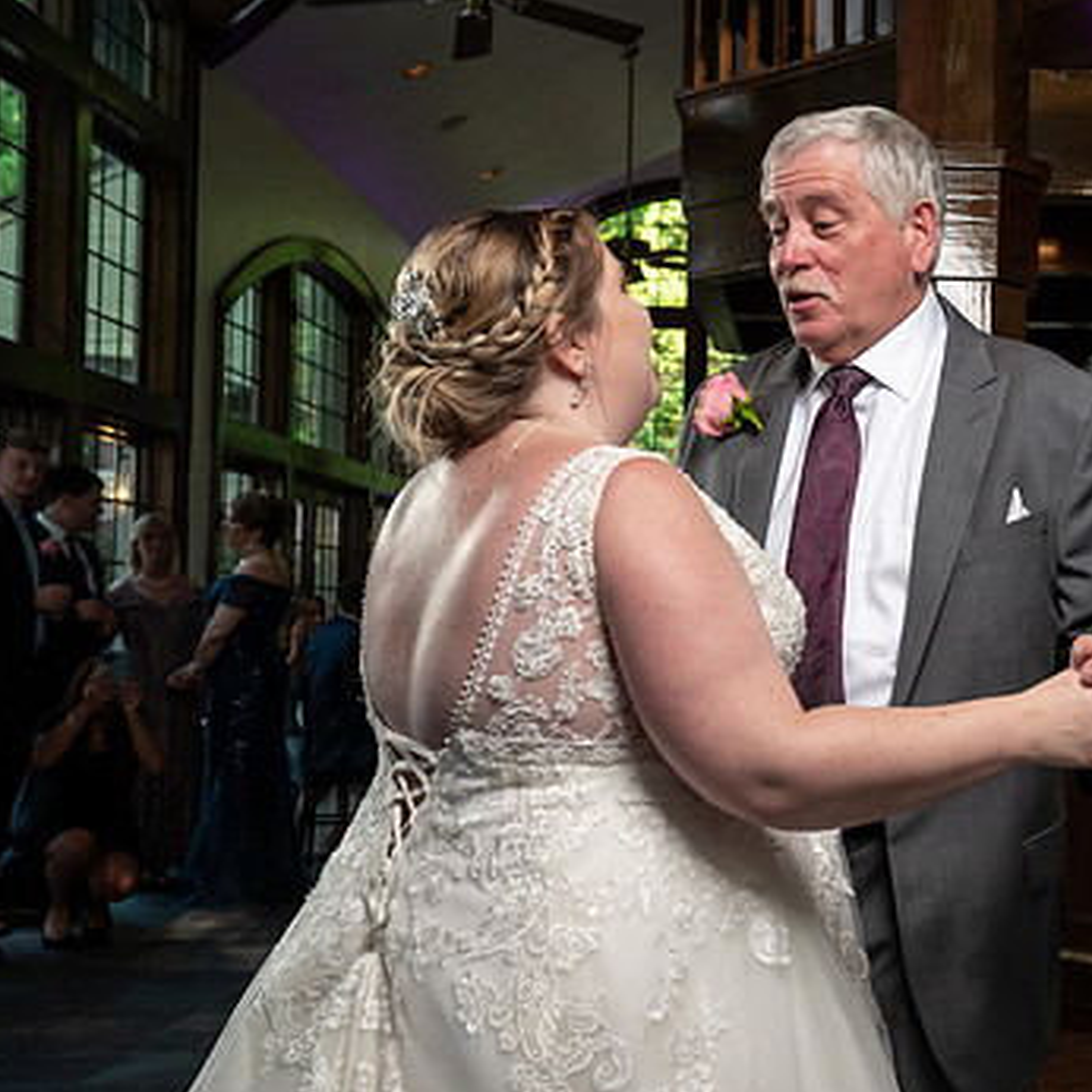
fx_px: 1856
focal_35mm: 52
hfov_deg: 31.9
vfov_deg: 32.8
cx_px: 885
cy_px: 529
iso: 2000
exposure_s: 1/200
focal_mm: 36
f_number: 5.6
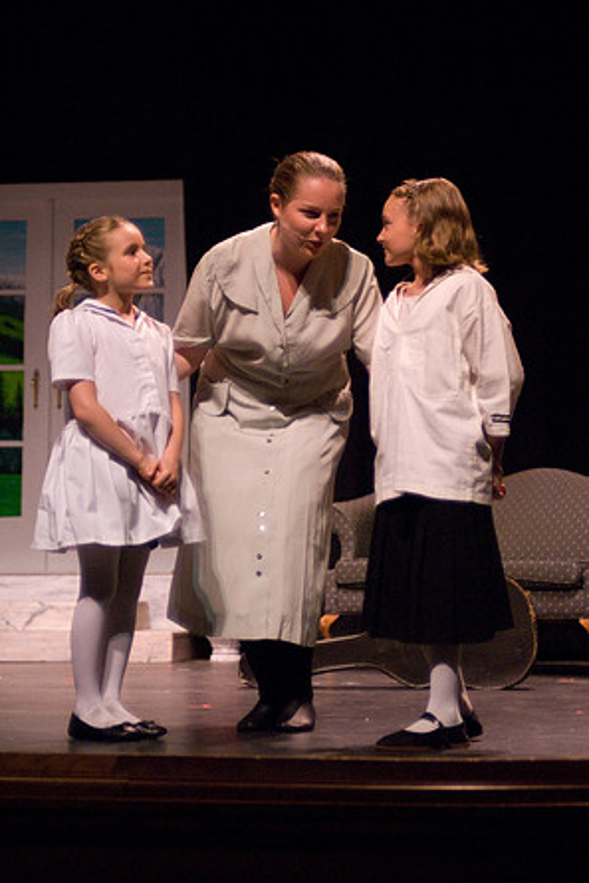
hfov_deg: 15.5
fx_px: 2158
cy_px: 439
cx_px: 296
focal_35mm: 88
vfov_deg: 23.1
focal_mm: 58
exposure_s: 1/200
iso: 1600
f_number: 2.8
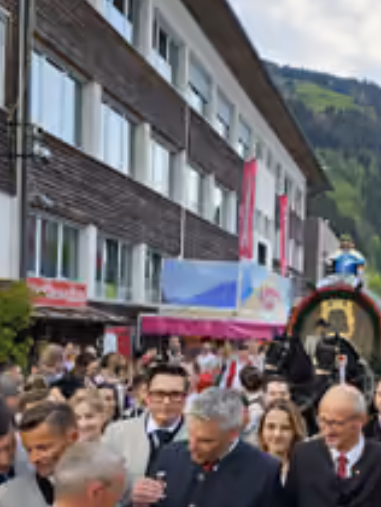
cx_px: 348
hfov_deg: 30.1
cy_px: 340
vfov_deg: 40.7
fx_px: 674
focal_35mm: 46
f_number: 1.7
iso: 50
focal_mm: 6.3
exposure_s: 1/180
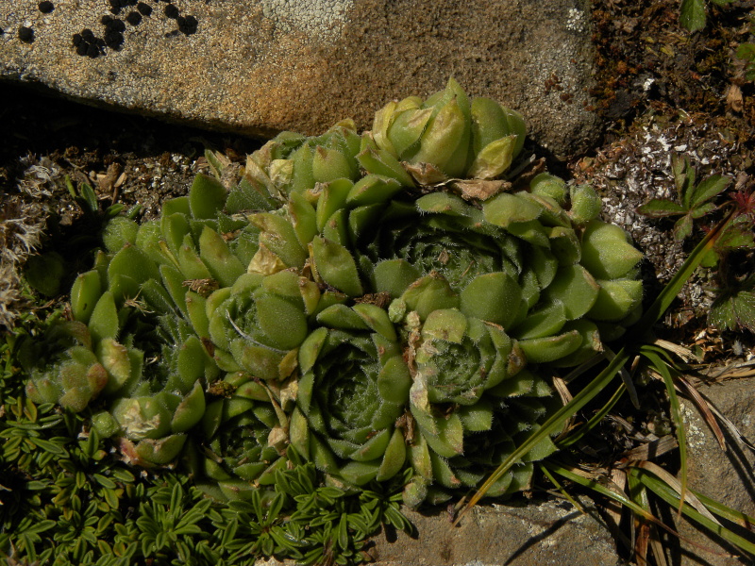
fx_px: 1636
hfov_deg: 26.0
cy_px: 283
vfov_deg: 19.6
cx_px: 378
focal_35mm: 75
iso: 64
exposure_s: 1/500
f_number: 8
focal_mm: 13.4
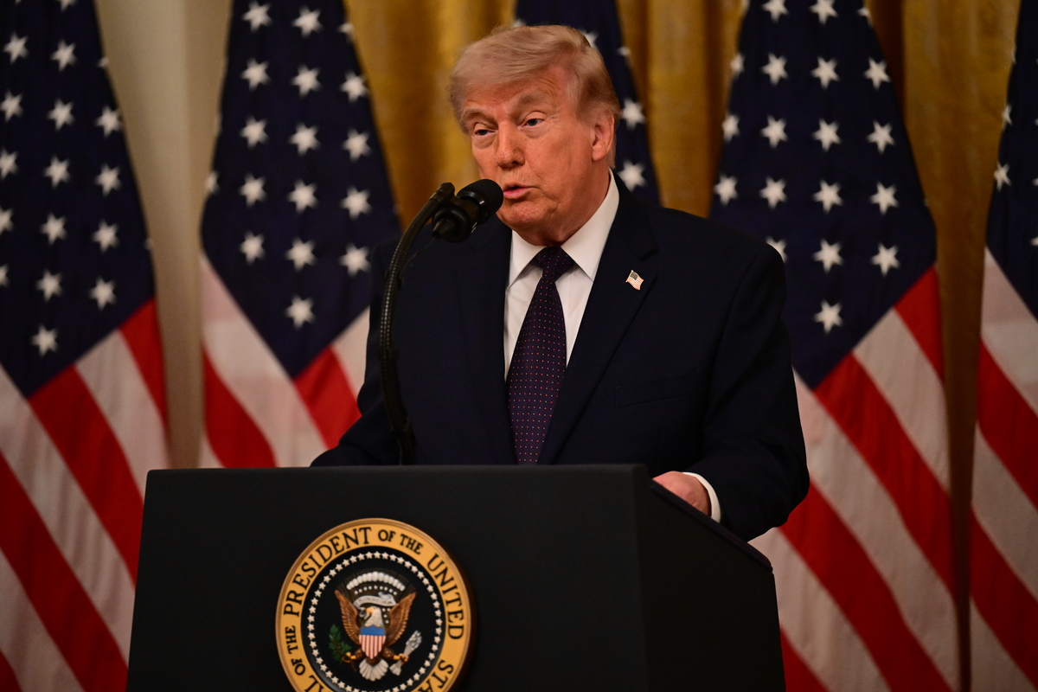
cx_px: 519
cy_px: 346
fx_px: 5766
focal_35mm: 200
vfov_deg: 6.9
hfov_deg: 10.3
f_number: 2.8
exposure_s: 1/200
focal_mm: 200
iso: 5000
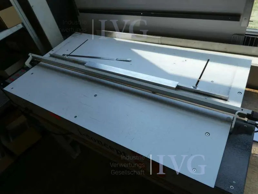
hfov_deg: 71.6
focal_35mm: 24
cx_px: 129
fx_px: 179
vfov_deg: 56.8
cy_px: 97
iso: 80
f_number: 3.3
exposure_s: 1/100
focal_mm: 4.3
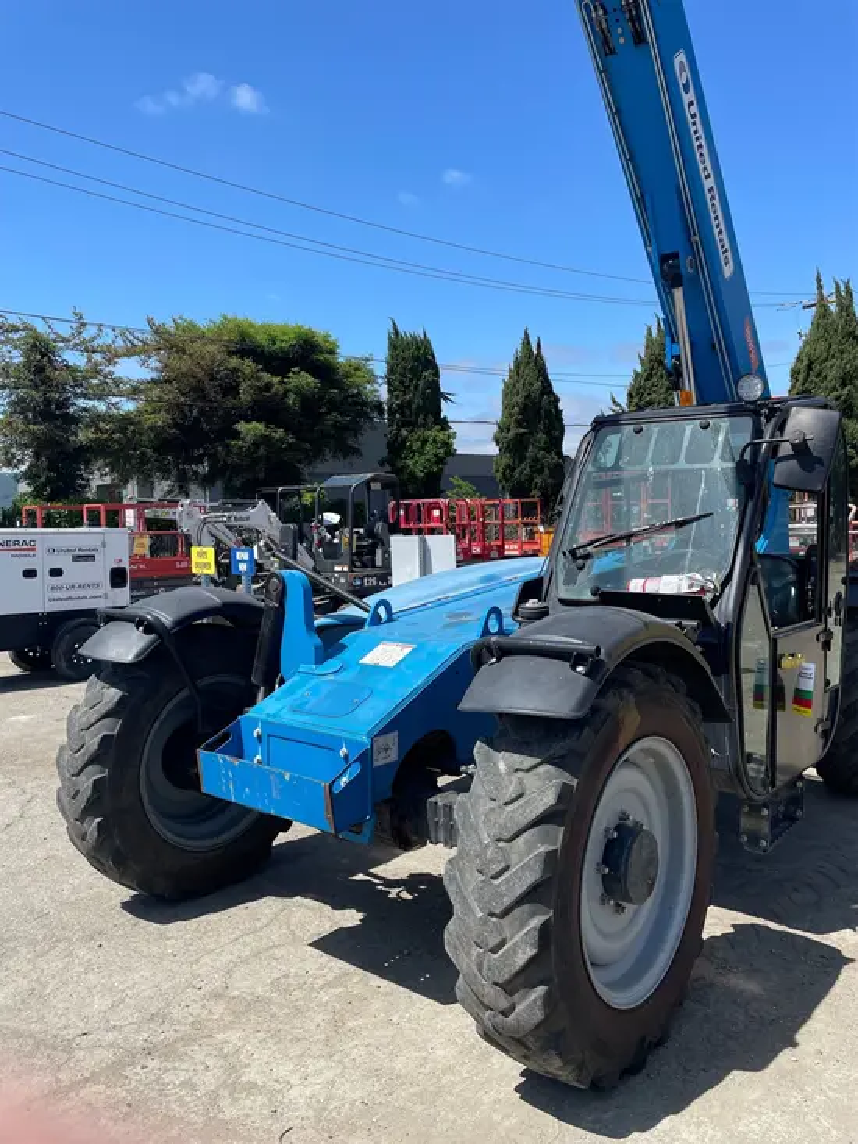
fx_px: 859
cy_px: 572
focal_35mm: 26
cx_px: 429
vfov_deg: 67.3
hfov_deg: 53.1
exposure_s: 1/3610
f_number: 1.6
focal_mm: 4.2
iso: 50
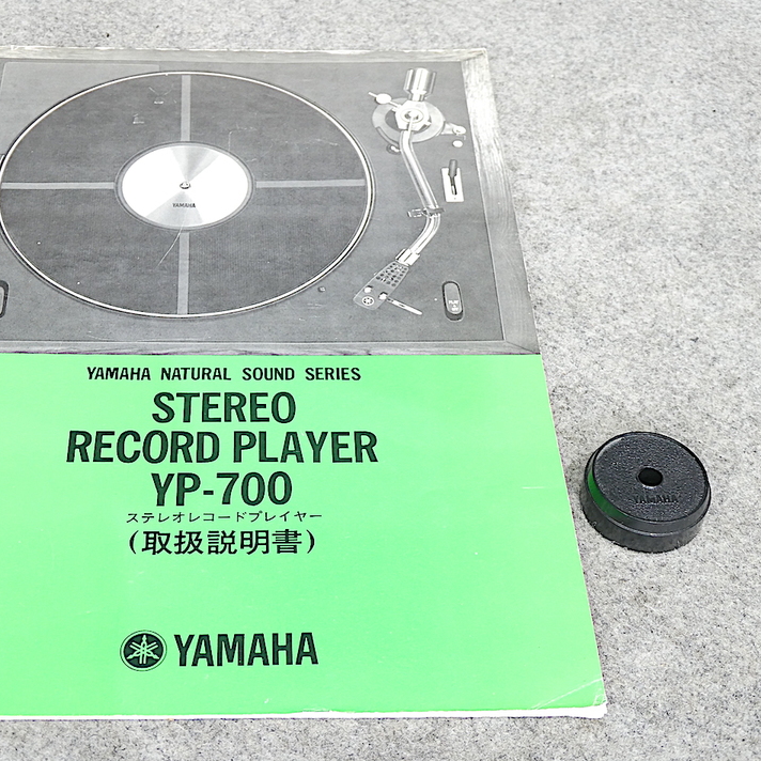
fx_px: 1393
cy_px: 378
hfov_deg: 30.4
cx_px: 273
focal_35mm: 56
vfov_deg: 30.6
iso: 200
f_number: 4
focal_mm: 8.4
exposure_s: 1/4
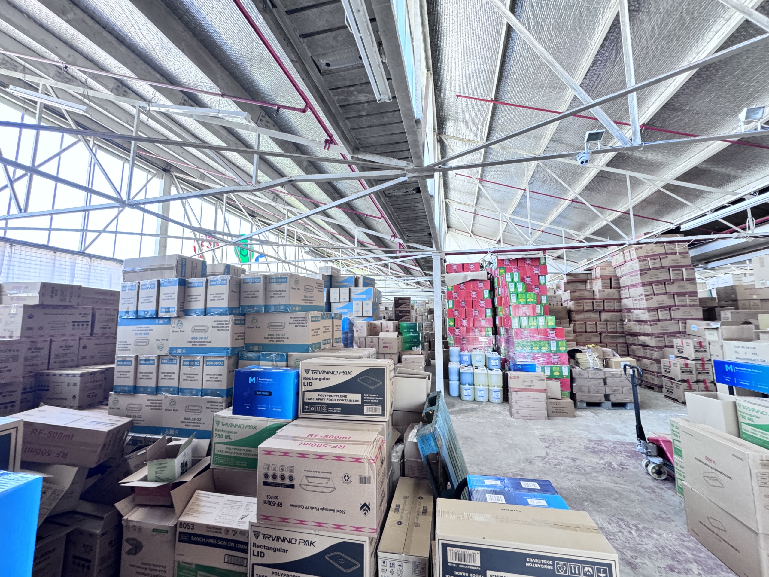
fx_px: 311
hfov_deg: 102.1
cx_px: 384
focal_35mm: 14
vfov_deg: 85.7
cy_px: 288
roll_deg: +0.7
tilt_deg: +6.4
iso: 320
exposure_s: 1/60
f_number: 2.2
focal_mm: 2.22
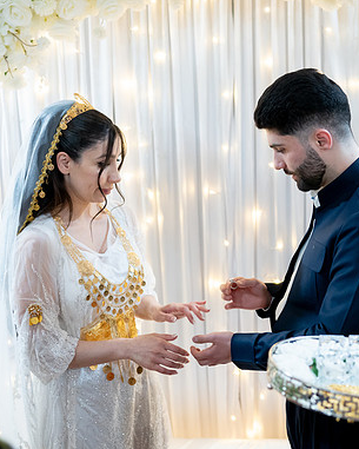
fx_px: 664
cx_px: 205
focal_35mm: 50
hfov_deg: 30.2
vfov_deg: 37.3
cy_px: 227
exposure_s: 1/160
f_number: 2
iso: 4000
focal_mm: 35
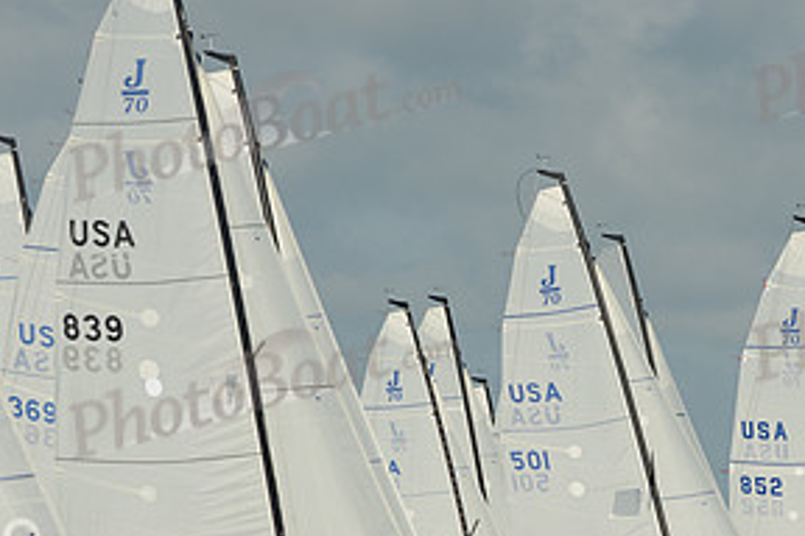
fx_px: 9011
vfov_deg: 3.4
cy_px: 493
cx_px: 609
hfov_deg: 5.1
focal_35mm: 403
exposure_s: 1/2000
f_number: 6.3
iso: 200
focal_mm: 200
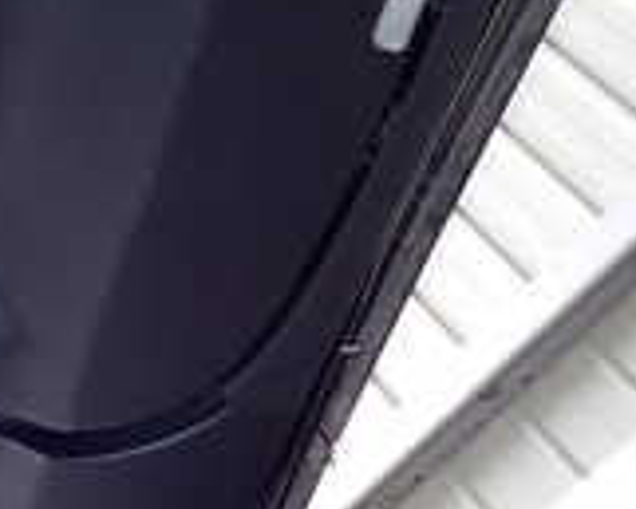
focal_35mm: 91
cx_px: -391
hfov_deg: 18.1
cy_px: 174
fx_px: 1714
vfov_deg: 16.9
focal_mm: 4.5
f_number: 2
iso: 200
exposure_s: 1/125
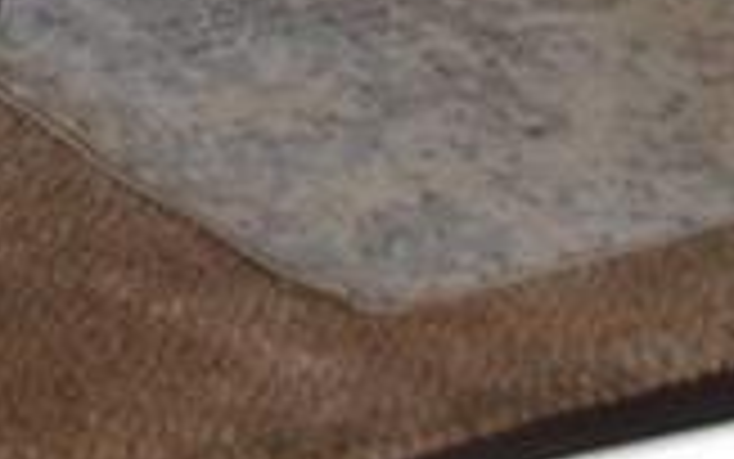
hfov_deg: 9.4
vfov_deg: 5.5
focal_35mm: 216
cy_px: -1170
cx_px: -450
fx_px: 4322
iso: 200
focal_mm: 18
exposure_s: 1/60
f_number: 3.5
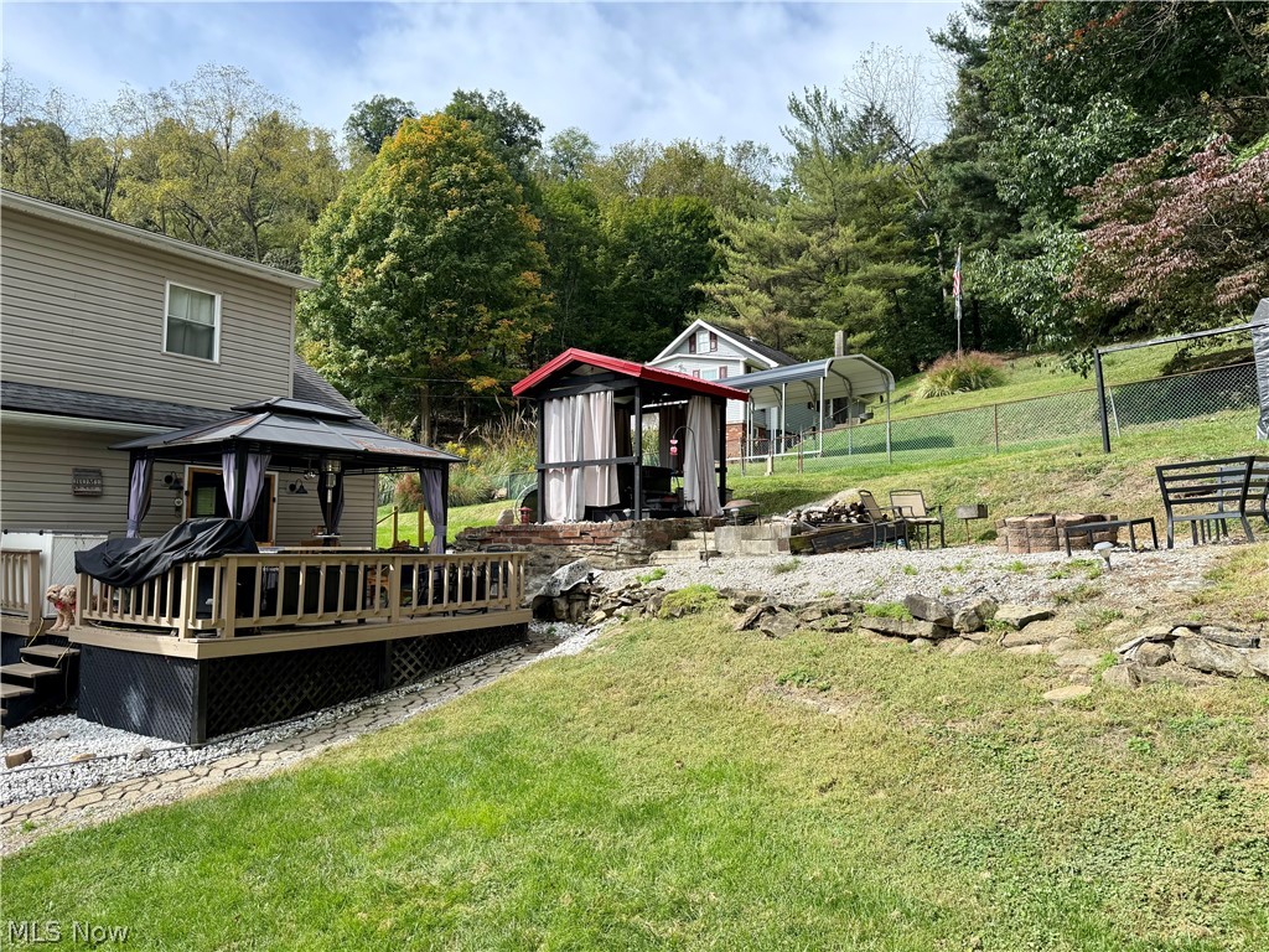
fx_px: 880
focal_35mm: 24
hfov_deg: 71.6
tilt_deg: +4.3
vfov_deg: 56.8
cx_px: 634
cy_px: 476
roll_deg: -0.9
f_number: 1.78
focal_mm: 6.76
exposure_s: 1/2445
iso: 100
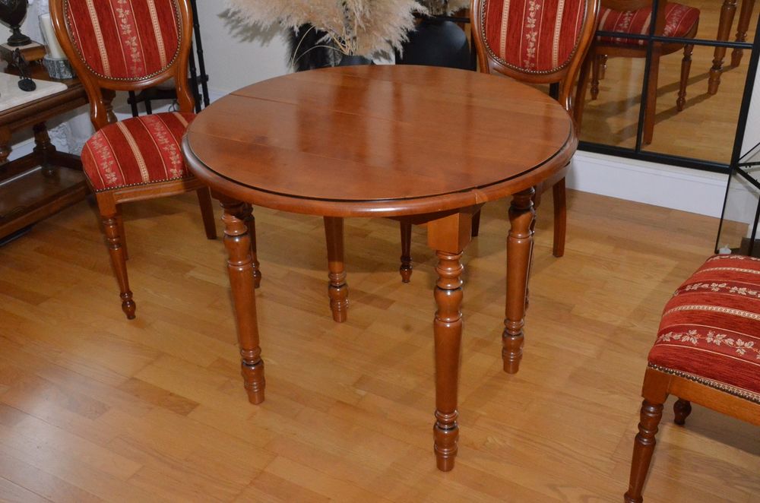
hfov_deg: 48.0
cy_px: 252
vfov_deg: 32.9
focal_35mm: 40
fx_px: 853
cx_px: 380
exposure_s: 1/60
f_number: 11
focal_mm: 27
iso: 5000
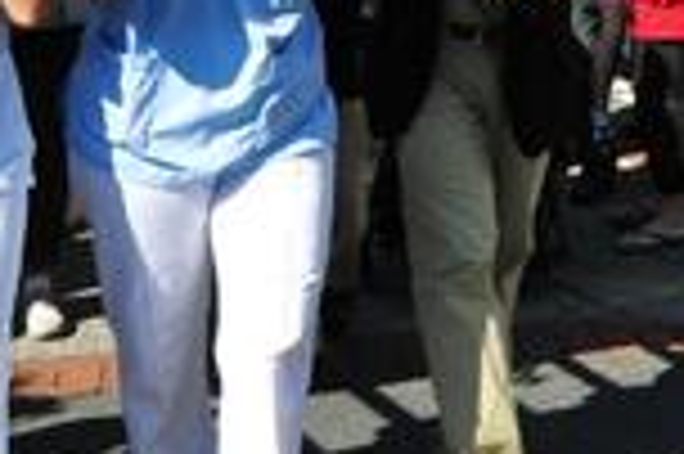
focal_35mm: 97
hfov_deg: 20.2
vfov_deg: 12.6
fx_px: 1841
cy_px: -416
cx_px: 724
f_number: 6.3
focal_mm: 14
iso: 500
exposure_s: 1/1250
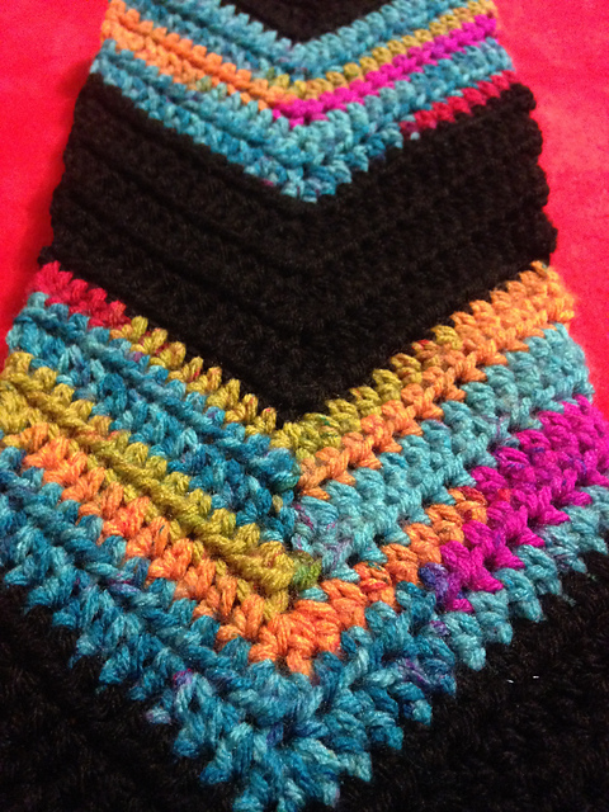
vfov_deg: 55.4
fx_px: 774
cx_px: 304
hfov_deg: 42.9
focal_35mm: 33
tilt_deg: -51.0
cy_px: 406
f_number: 2.4
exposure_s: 1/15
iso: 400
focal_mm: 4.12
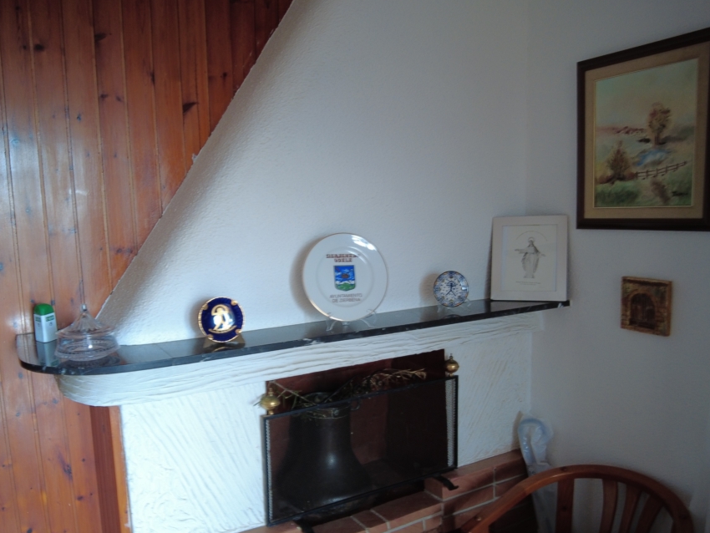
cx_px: 311
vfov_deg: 49.6
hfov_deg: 63.2
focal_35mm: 28
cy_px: 307
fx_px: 574
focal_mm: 4.4
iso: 100
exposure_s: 1/2
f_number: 1.8
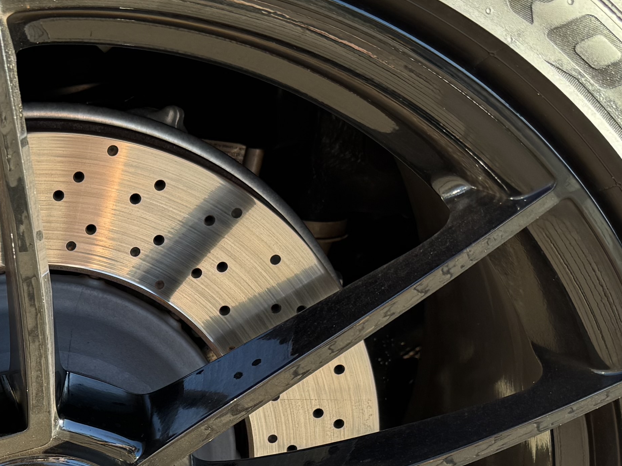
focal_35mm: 74
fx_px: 1329
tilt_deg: -29.7
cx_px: -75
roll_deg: -2.9
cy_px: 502
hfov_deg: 24.4
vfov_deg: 19.1
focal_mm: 6.76
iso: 64
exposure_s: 1/197
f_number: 1.78
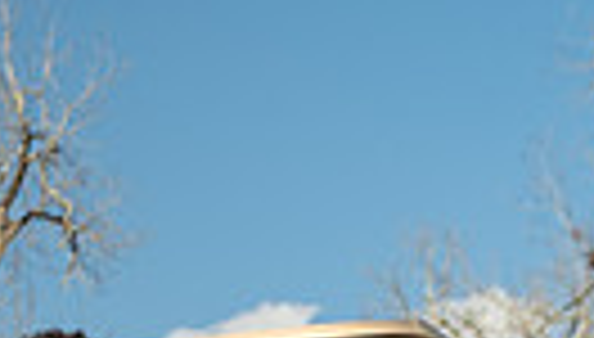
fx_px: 1910
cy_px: 973
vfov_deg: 8.6
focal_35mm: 121
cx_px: 40
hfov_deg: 17.4
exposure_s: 1/200
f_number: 5.6
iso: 500
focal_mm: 34
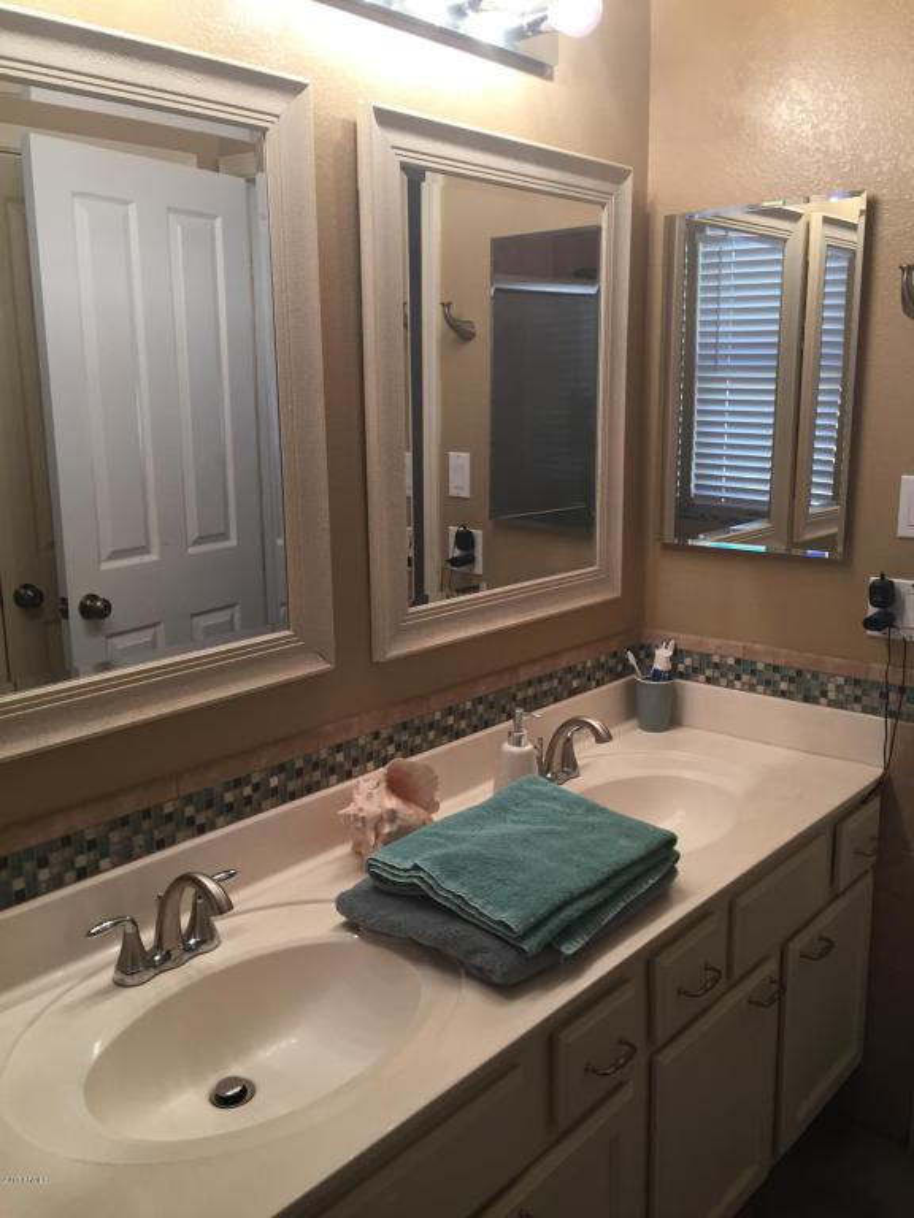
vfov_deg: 61.7
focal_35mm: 29
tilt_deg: -11.7
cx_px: 457
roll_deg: +0.9
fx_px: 1021
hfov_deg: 48.2
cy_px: 609
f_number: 2.2
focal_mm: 4.15
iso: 40
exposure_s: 1/30
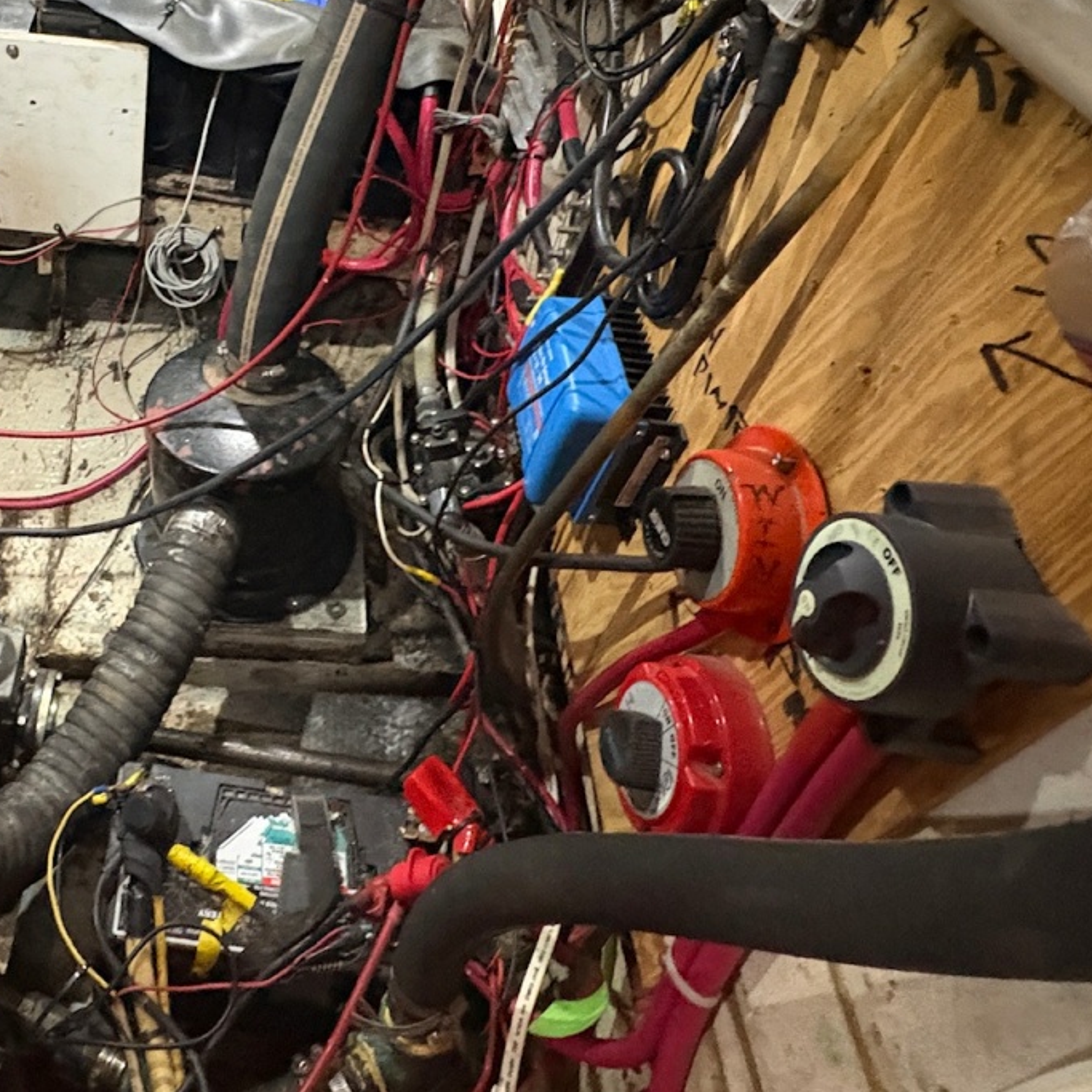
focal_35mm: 29
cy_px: 365
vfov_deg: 54.5
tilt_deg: -46.2
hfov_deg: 50.7
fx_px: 1035
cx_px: 157
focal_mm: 2.22
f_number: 2.2
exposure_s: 1/30
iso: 1000
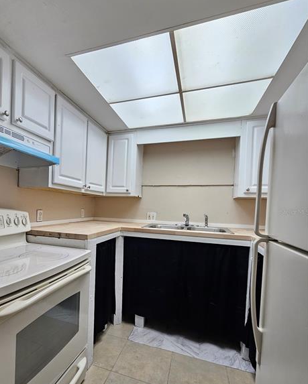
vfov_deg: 89.3
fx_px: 194
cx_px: 117
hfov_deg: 75.8
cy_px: 212
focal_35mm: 17
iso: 100
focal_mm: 2.2
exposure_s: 1/60
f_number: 2.2
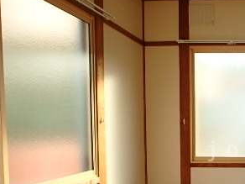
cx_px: 265
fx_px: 326
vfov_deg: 30.6
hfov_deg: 35.6
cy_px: 151
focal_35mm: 46
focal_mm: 3.7
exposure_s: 1/100
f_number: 3.5
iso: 125
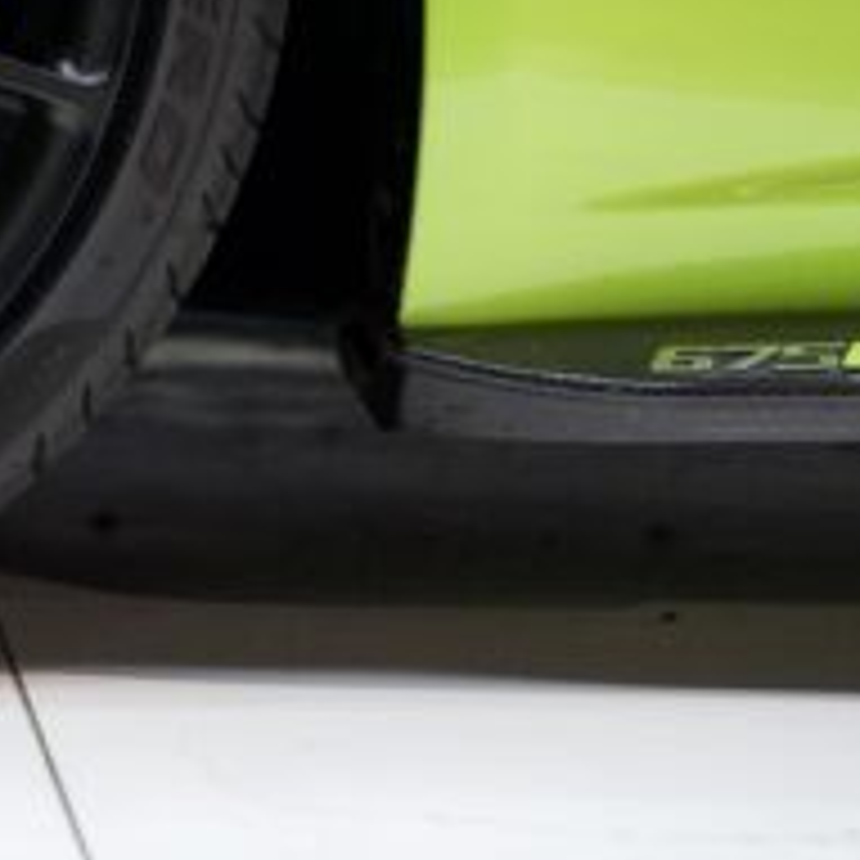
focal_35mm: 239
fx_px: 6718
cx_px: -549
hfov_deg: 7.2
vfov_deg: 7.3
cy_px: -216
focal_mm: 70
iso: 2500
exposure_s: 1/100
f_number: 2.8
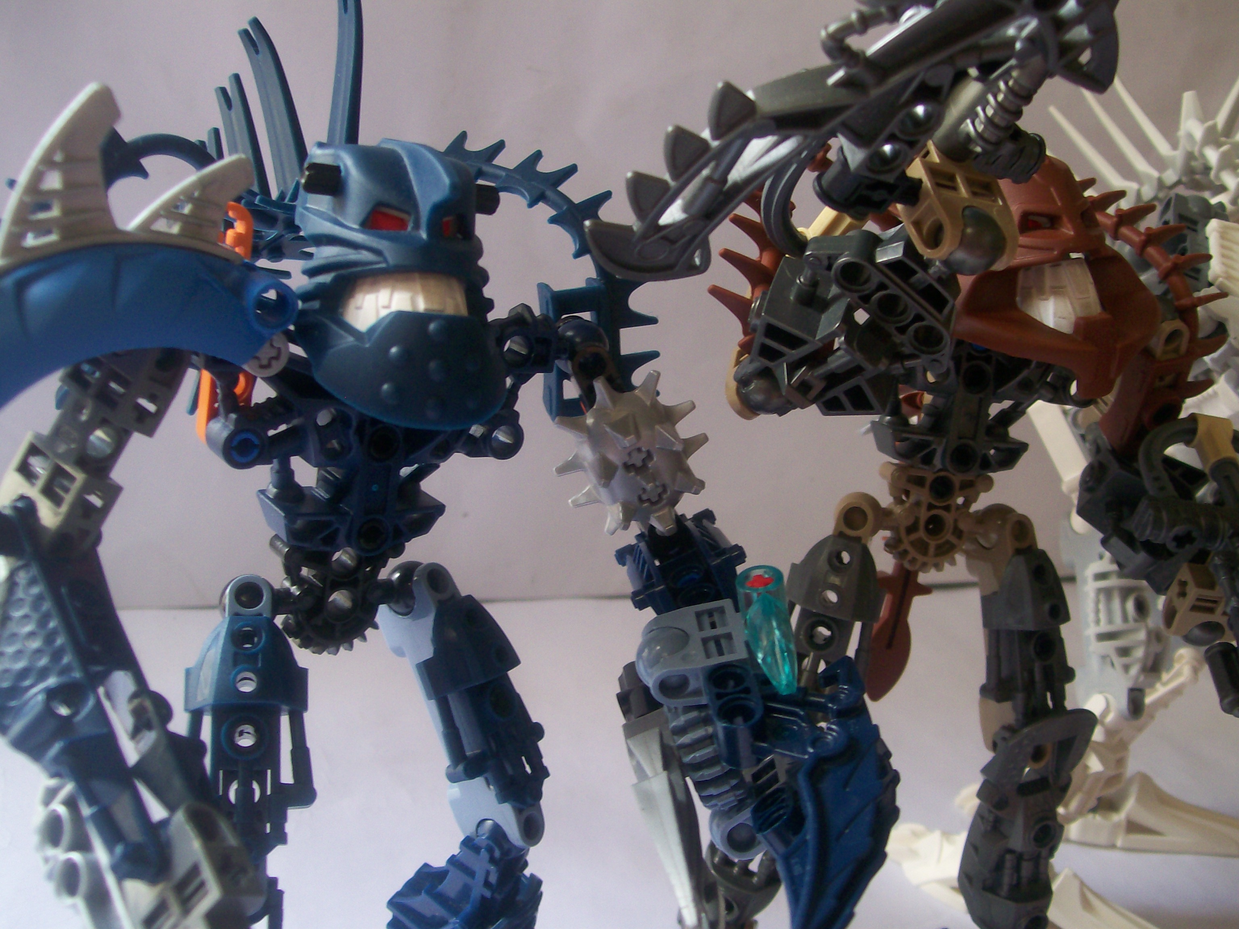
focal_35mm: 36
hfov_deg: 51.4
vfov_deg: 39.7
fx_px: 1289
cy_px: 464
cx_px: 620
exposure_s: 1/37.8
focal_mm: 6
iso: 80
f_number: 2.7
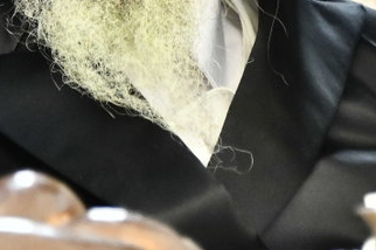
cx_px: 130
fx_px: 6813
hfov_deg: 3.2
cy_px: -209
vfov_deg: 2.1
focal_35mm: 653
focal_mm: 150
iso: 4000
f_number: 5.6
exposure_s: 1/200
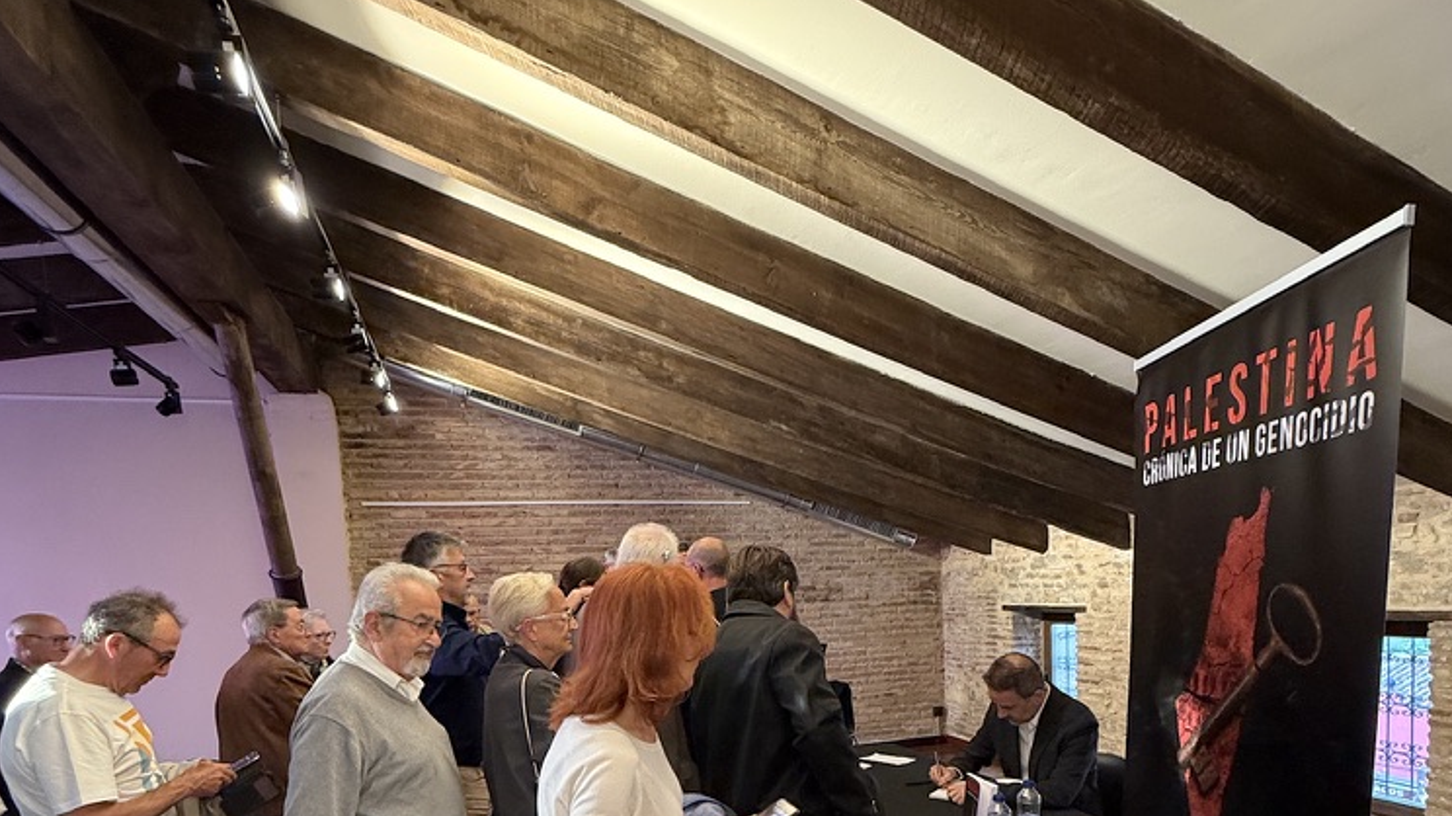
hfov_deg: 83.8
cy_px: 646
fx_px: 808
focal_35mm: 21
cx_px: 744
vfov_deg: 50.5
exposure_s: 1/50
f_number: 2.2
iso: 400
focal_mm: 2.22
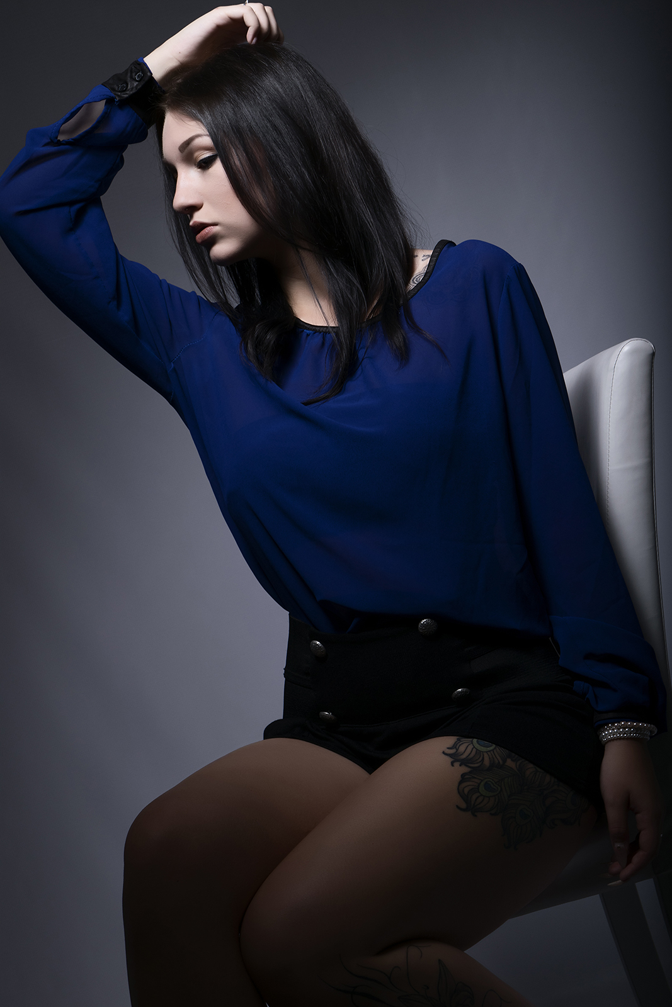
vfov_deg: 24.6
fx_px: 2309
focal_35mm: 82
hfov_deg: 16.6
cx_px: 336
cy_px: 504
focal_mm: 55
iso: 100
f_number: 13
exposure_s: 1/200
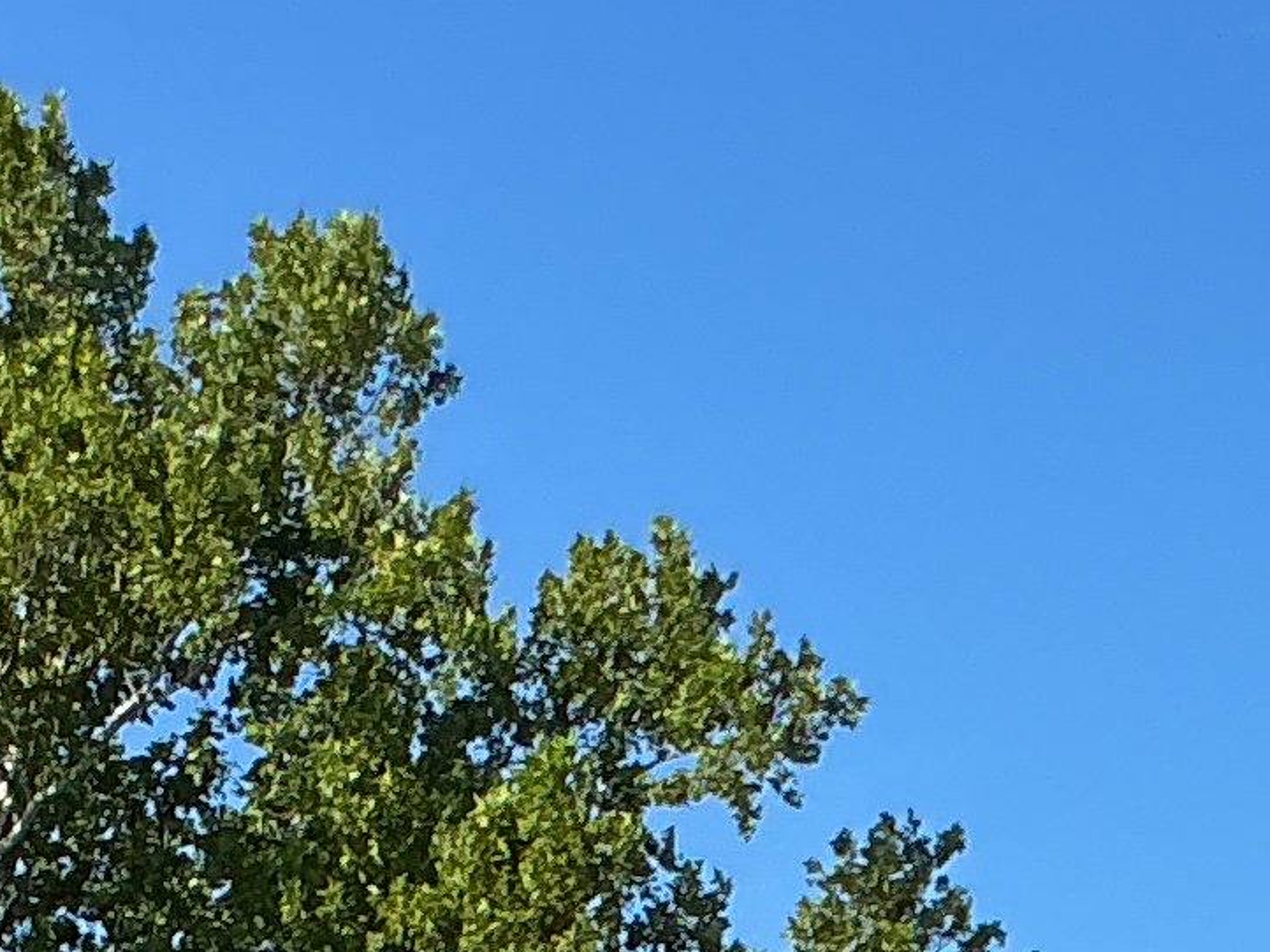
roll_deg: +0.0
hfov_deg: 12.1
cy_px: 2460
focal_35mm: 162
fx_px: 5942
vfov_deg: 8.2
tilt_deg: -1.8
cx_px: 62
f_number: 1.8
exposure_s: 1/1098
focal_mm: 3
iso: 25
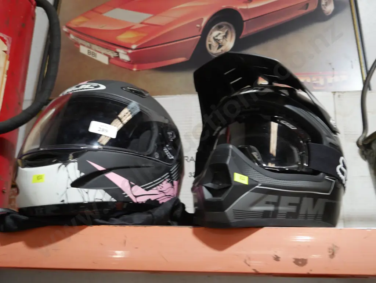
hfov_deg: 46.8
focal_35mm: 40
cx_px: 188
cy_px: 142
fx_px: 435
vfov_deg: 36.0
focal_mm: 20
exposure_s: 1/60
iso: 1000
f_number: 4.5
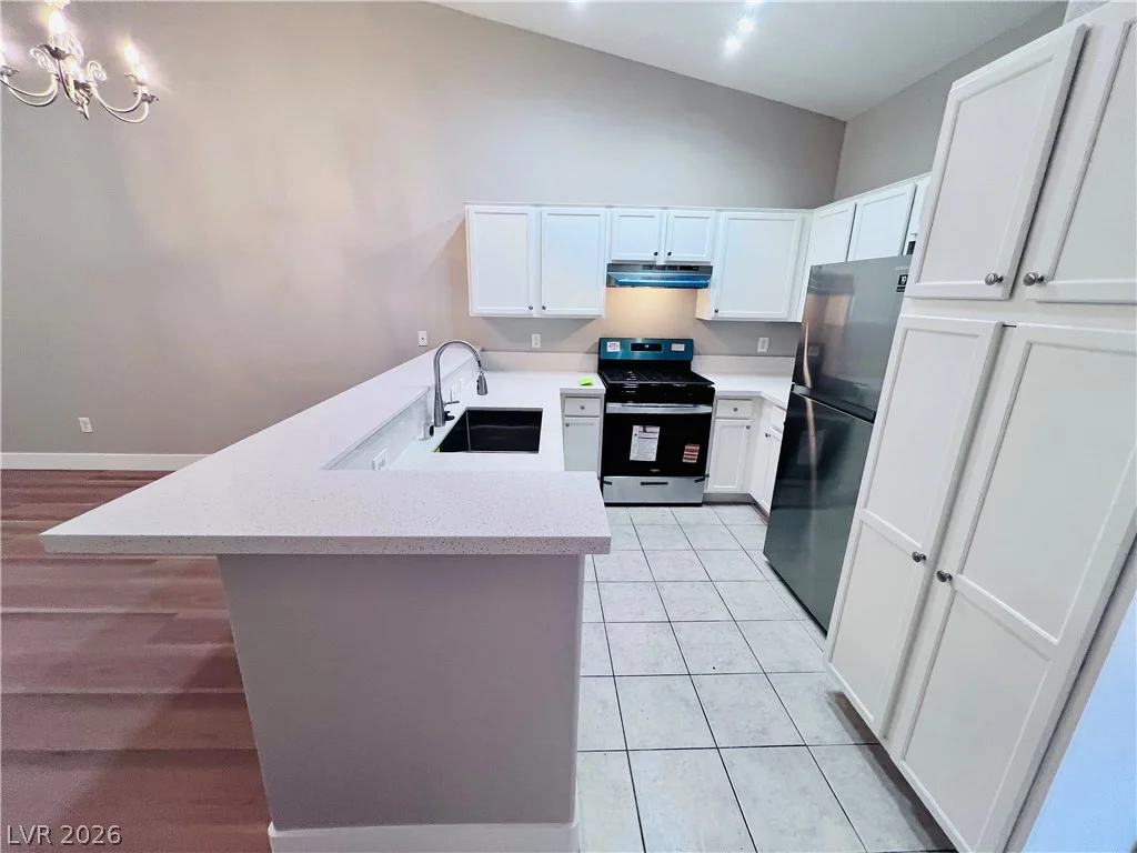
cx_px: 568
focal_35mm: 13
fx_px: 427
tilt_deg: -16.2
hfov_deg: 106.2
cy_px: 426
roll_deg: -1.5
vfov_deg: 89.9
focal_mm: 1.57
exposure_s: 1/120
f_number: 1.8
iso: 200
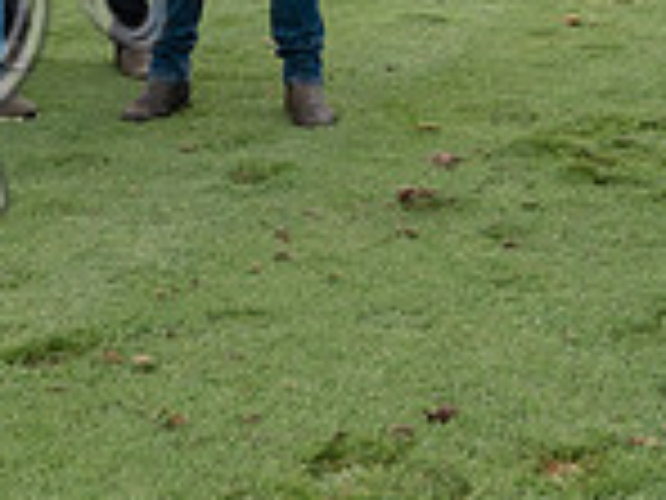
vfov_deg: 11.1
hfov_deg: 14.7
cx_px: 0
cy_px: -70
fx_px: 2540
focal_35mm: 132
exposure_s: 1/250
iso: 160
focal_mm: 24
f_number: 8
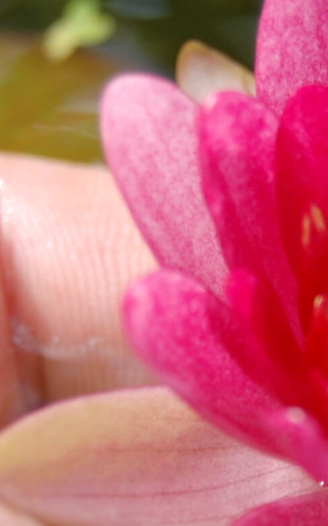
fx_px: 3974
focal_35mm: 278
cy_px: 341
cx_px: 422
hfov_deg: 4.7
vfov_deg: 7.6
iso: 400
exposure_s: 1/400
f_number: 5.6
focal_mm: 55
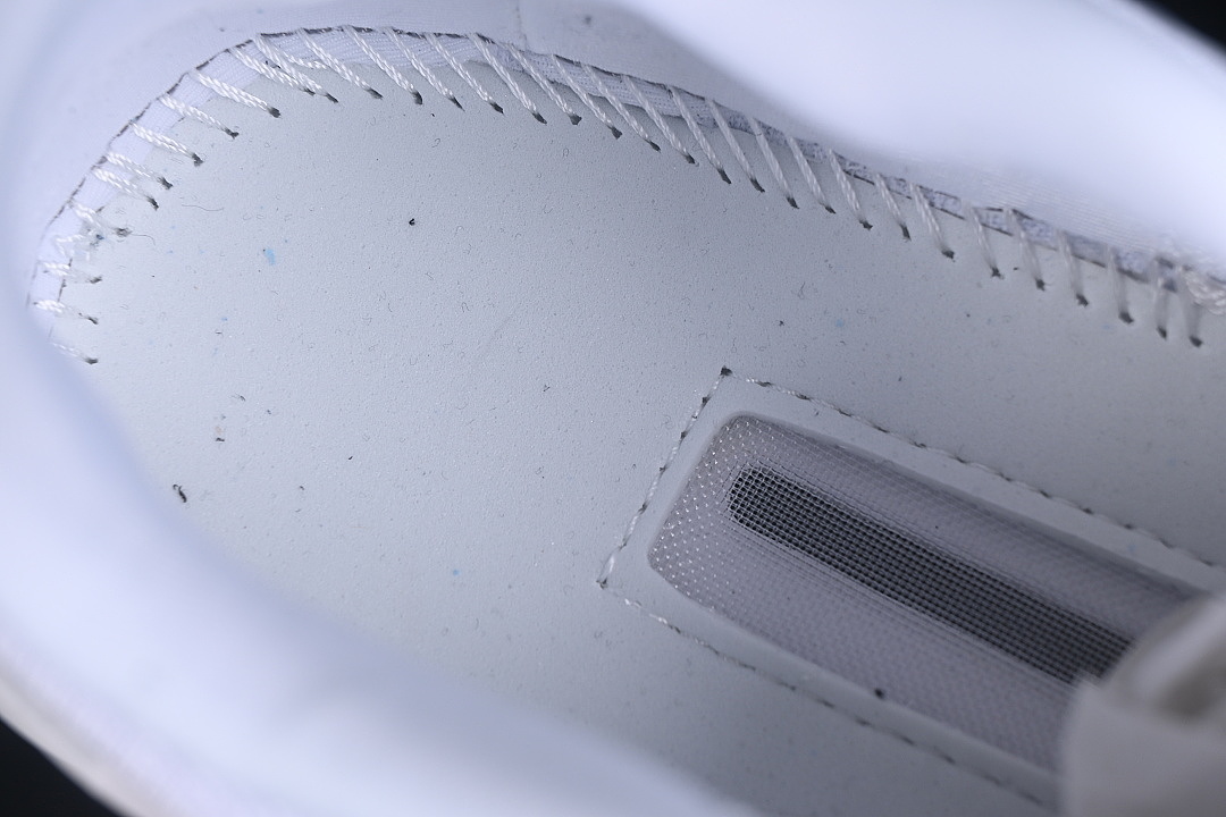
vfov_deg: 18.2
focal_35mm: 75
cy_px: 408
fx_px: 2554
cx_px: 613
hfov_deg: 27.0
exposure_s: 1/80
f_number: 7.1
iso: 160
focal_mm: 50
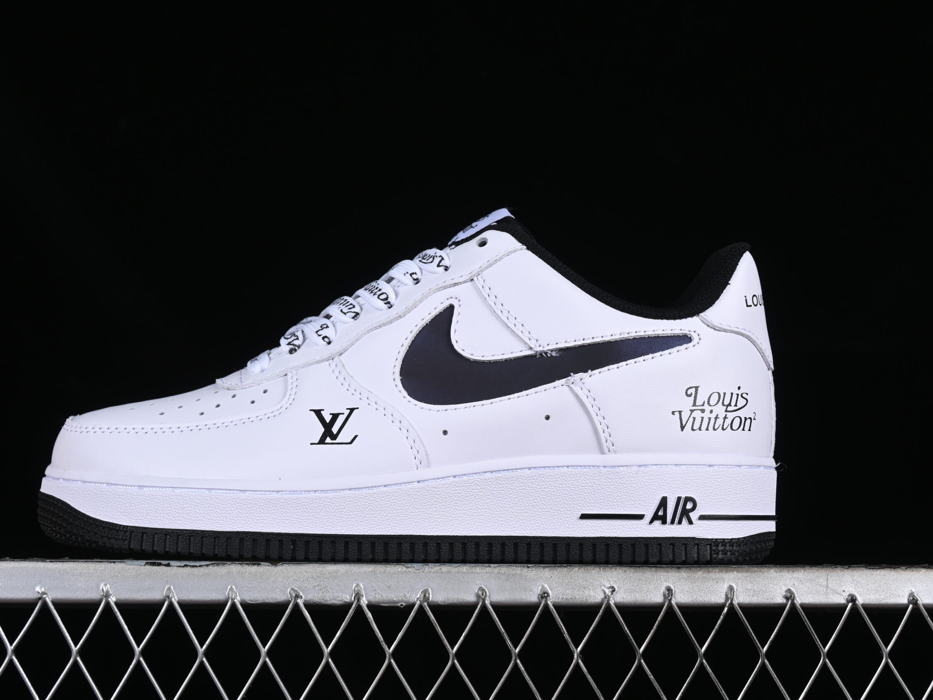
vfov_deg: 18.0
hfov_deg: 23.8
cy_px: 352
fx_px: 2210
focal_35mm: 82
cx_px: 421
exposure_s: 1/80
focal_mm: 50
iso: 160
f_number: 9
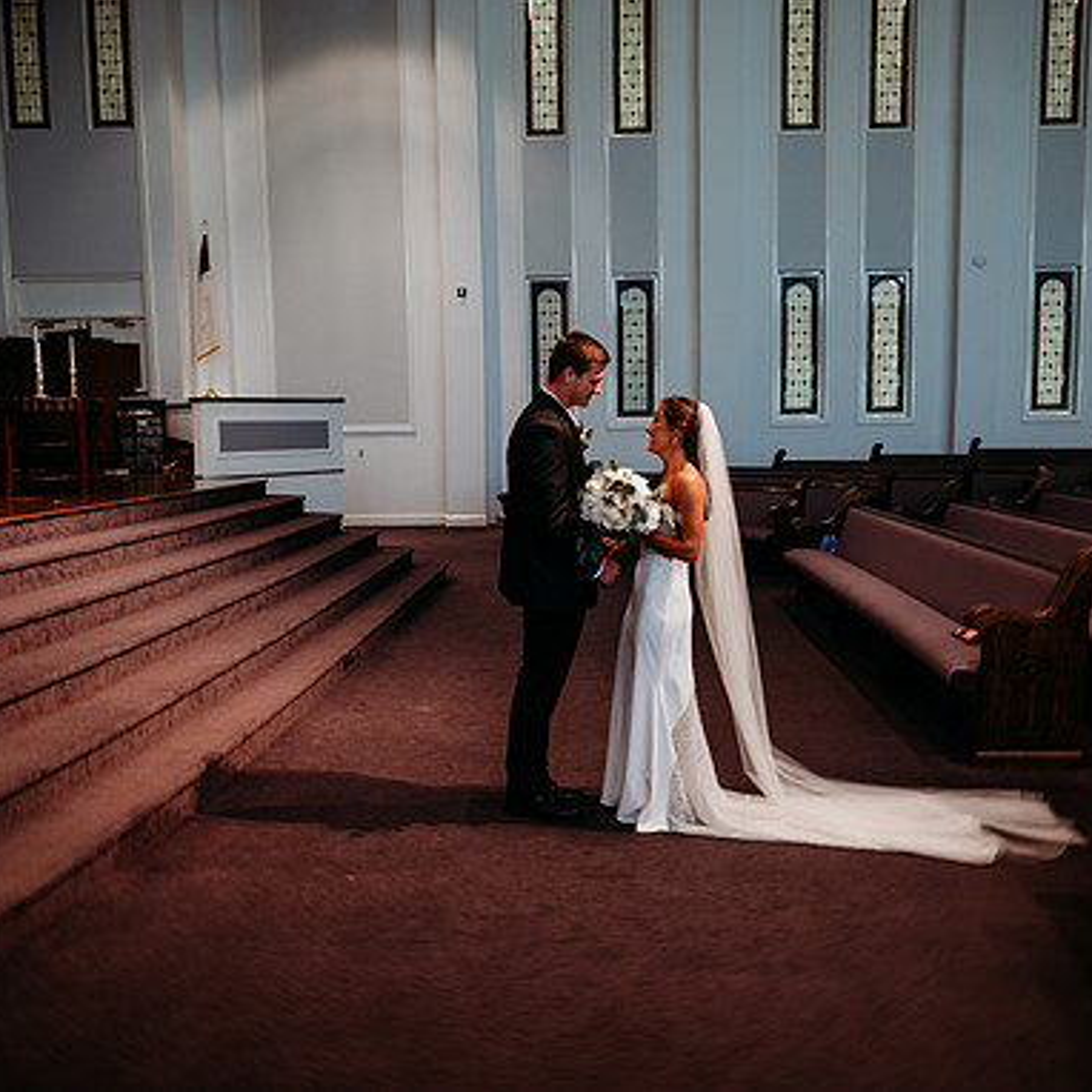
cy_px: 542
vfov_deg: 52.5
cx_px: 580
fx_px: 1106
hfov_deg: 52.5
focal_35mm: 31
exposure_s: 1/160
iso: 640
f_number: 2.5
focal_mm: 24
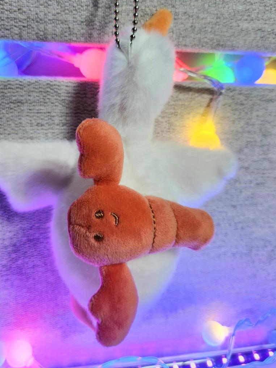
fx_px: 308
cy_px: 152
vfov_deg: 61.3
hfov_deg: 48.1
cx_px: 121
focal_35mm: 29
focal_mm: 5.4
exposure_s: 1/120
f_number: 1.8
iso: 200
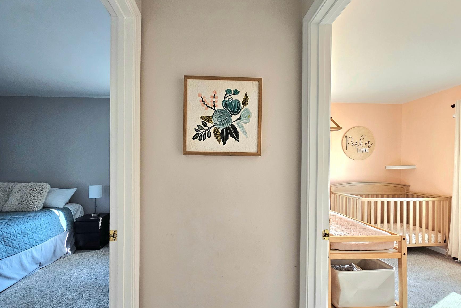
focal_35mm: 16
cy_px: 168
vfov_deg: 73.6
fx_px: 205
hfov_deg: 96.7
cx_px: 221
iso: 200
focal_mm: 2.2
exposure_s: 1/60.2
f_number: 2.2
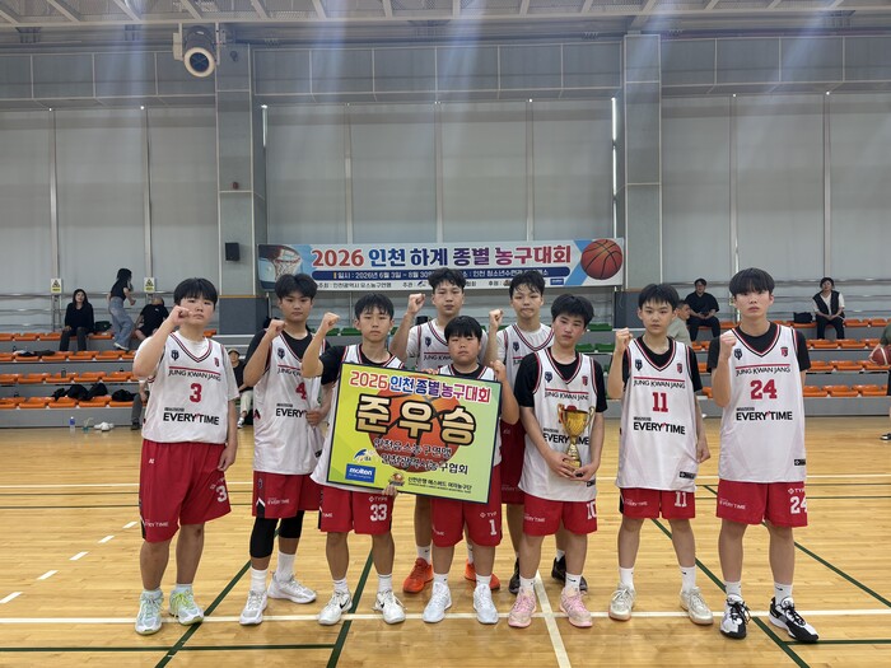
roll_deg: +1.0
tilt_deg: -0.2
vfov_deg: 53.1
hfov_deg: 67.3
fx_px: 669
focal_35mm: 26
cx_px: 446
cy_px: 334
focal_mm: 5.96
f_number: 1.6
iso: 64
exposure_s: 1/60
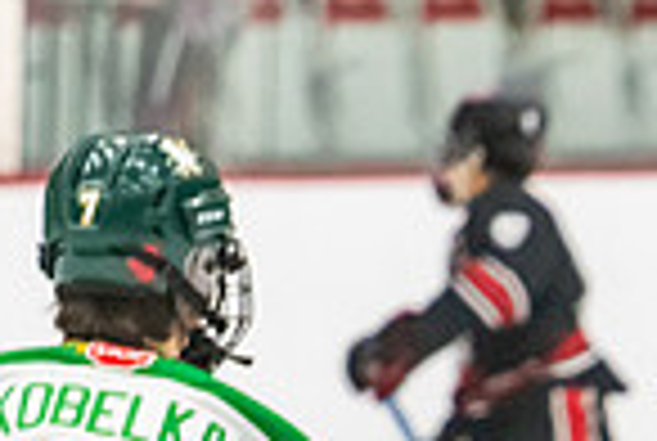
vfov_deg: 1.4
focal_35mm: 961
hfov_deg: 2.1
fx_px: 17574
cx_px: 1062
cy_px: 848
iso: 3200
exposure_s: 1/640
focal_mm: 190
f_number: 2.8
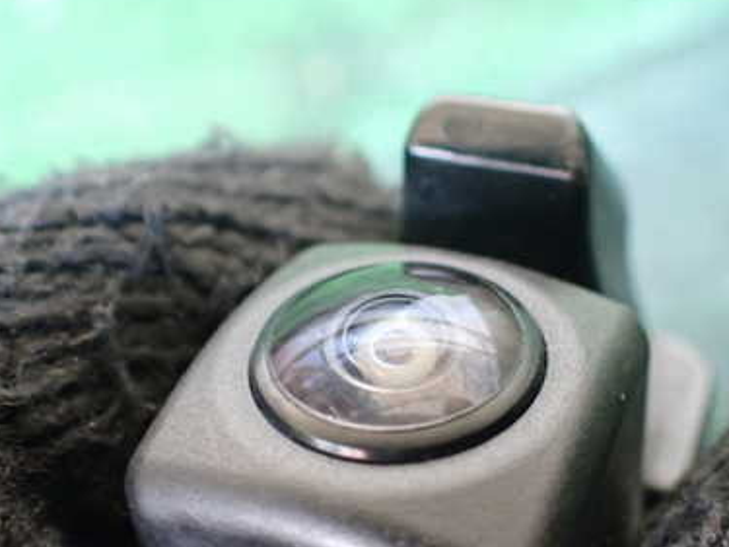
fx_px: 1011
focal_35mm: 48
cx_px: 381
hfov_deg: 39.7
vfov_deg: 30.2
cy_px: 315
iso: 800
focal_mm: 5.4
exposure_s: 1/30
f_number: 2.3
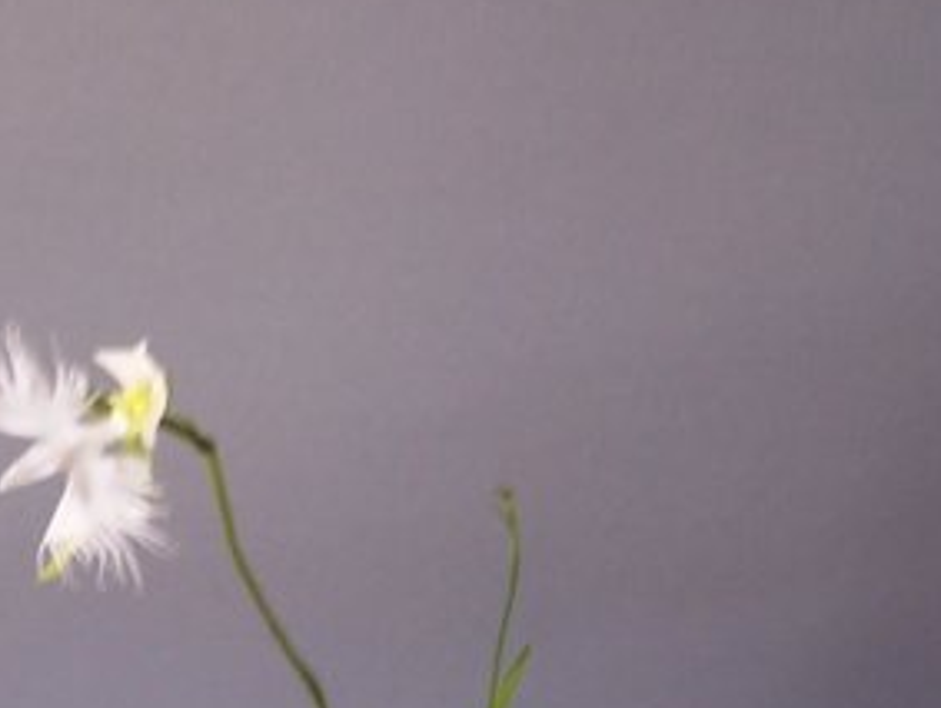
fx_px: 1960
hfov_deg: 25.7
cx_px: 7
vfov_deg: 20.3
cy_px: 542
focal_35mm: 72
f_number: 2.7
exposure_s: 1/30
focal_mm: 5.6
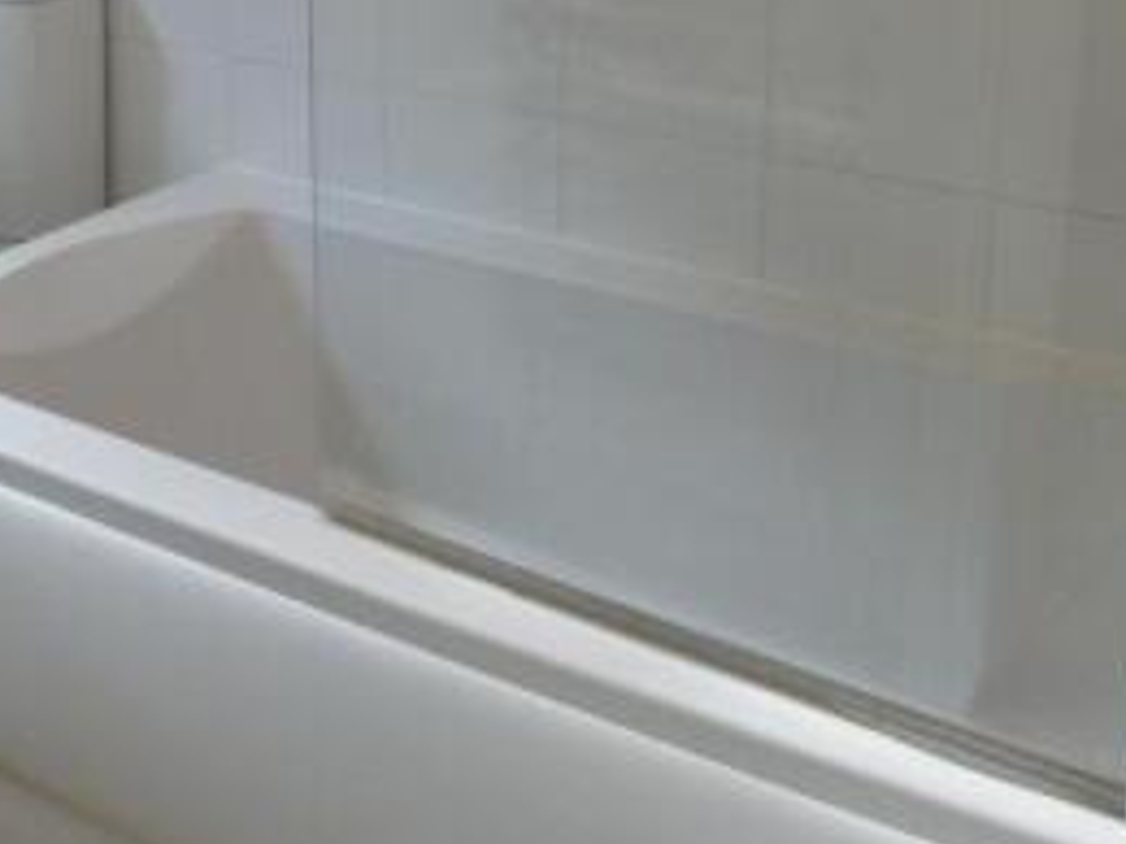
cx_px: 433
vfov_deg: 25.7
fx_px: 1756
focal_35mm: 54
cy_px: 11
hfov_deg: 35.4
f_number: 3.3
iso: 400
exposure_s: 1/60
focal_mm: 4.3
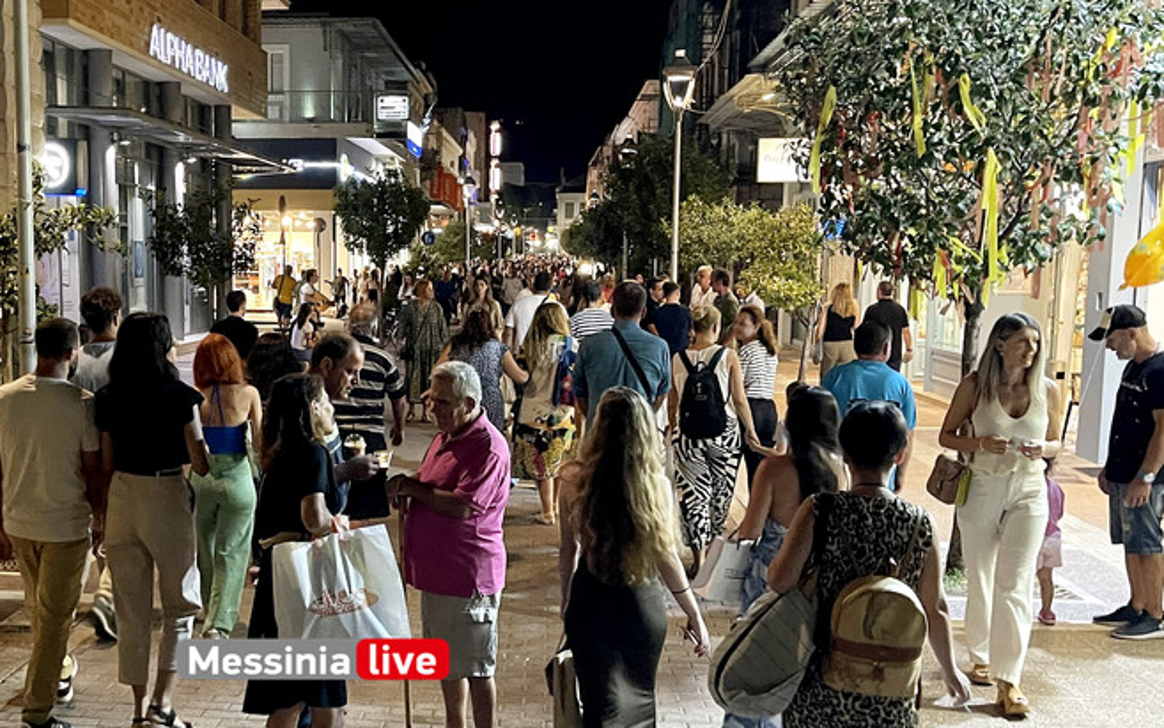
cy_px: 427
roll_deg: -0.4
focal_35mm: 43
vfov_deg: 29.8
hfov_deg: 45.7
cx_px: 410
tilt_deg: -7.9
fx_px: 1364
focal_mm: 5.1
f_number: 1.6
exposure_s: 1/33
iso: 640
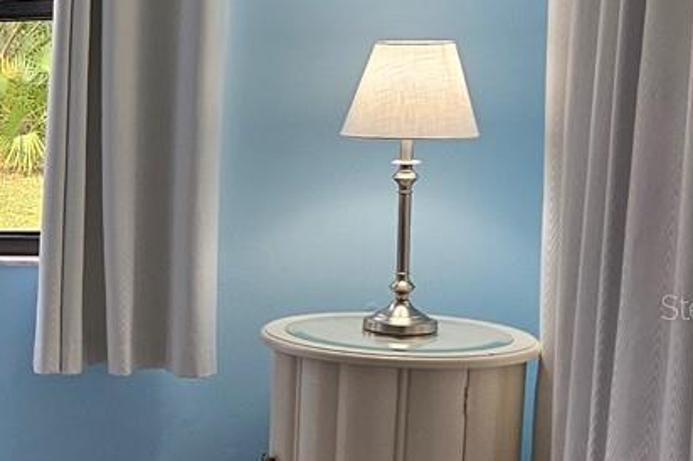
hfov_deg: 17.9
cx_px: -526
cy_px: 306
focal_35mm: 93
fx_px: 1789
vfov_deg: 14.7
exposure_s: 1/120
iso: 100
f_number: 1.7
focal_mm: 6.3
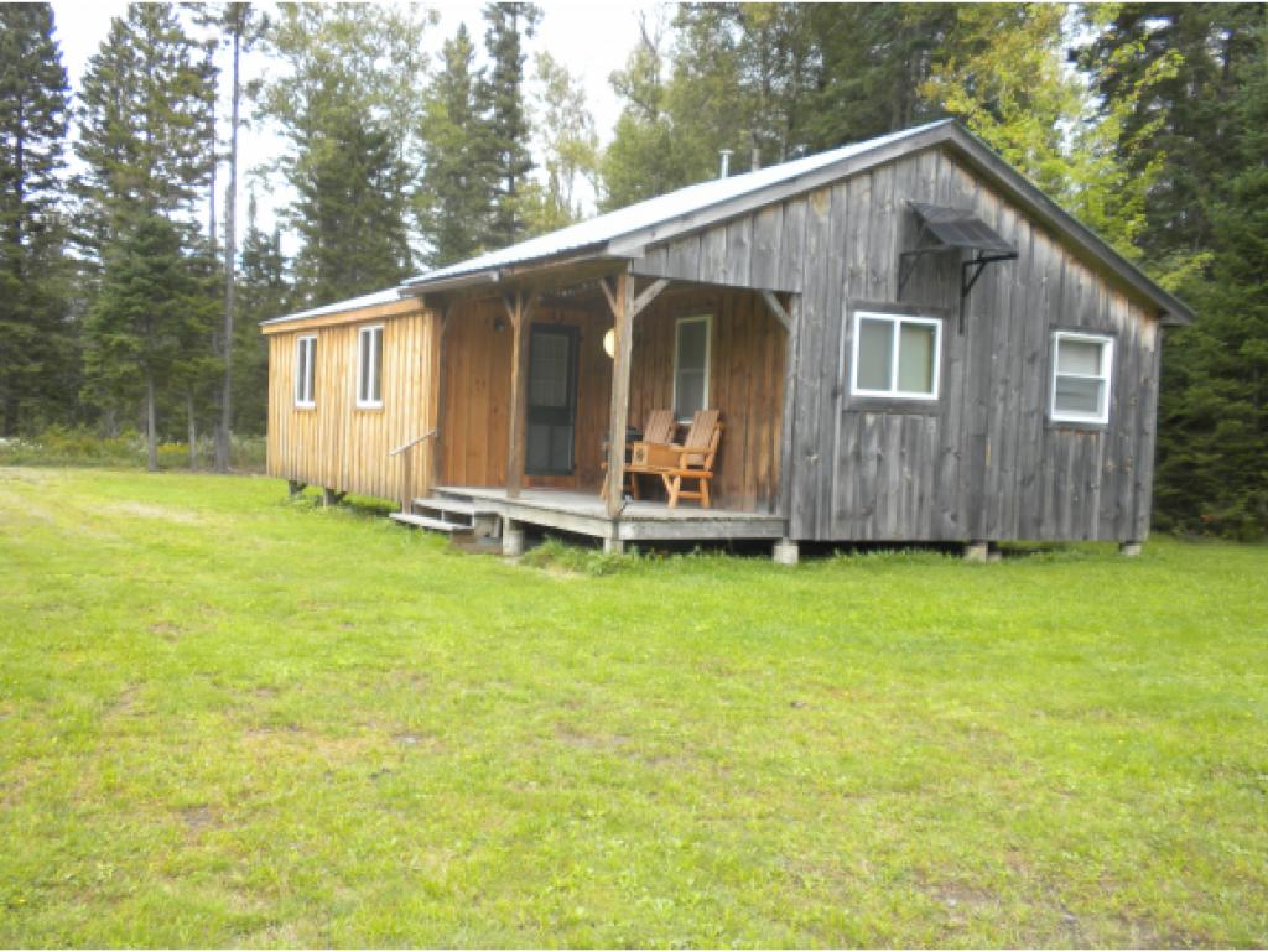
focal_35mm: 37
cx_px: 634
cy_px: 476
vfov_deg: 38.7
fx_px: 1356
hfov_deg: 50.1
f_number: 3.5
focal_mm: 6.6
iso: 90
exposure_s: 1/147
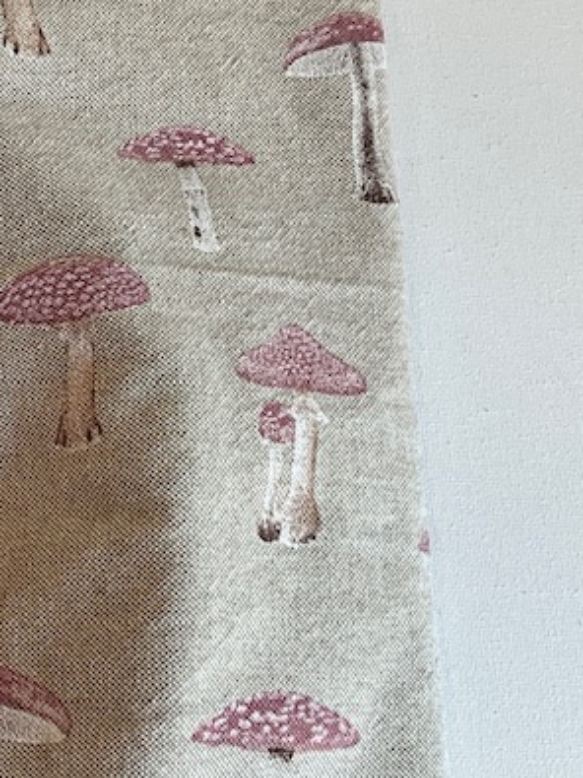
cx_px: -288
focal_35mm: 94
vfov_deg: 20.8
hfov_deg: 14.6
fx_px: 2112
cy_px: 290
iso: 25
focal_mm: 3
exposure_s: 1/100
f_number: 1.8
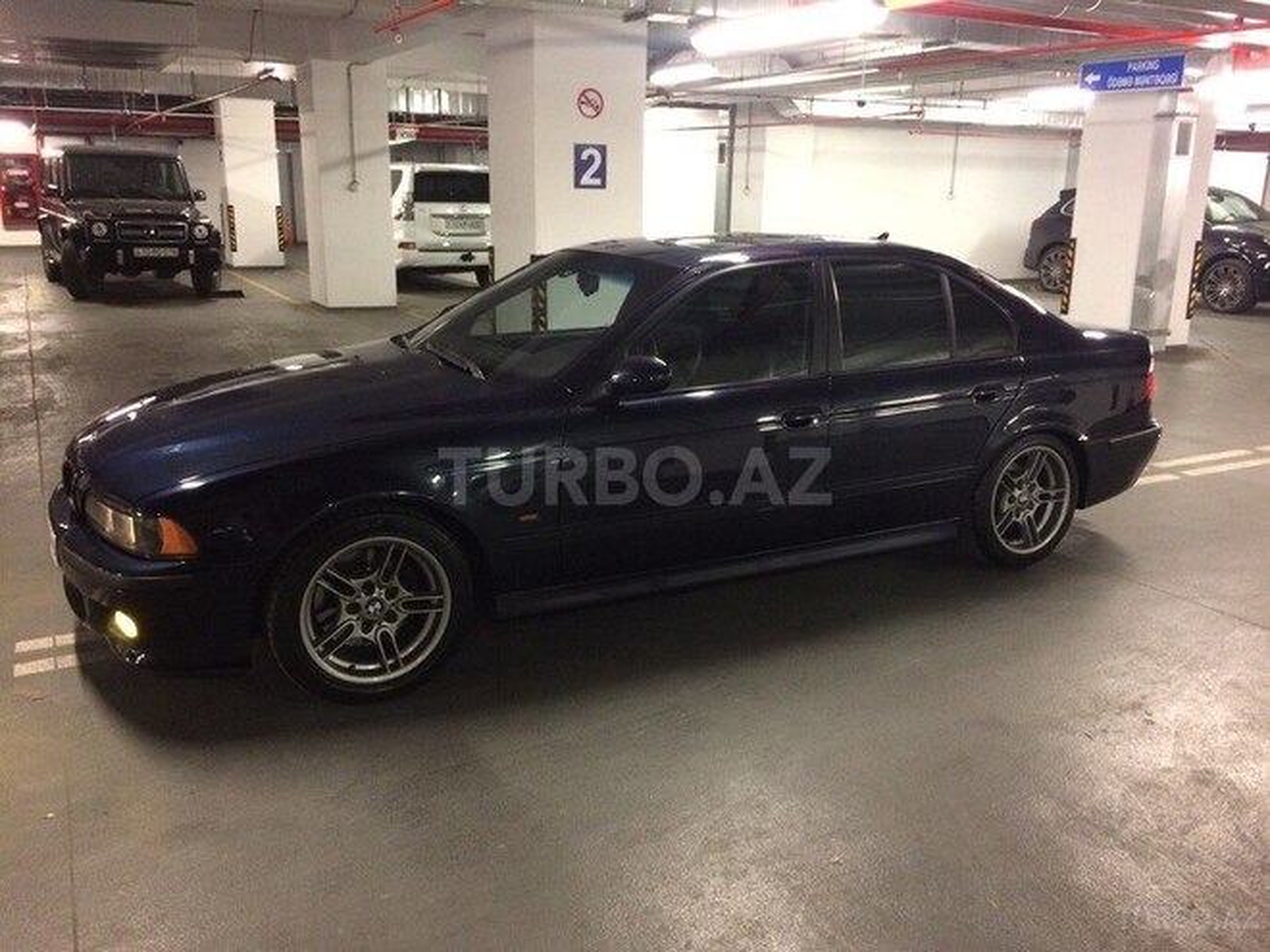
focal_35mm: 29
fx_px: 1064
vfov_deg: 48.2
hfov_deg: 61.7
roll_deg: +0.7
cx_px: 635
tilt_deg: -15.8
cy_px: 476
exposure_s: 1/17
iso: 320
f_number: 2.2
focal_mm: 4.15
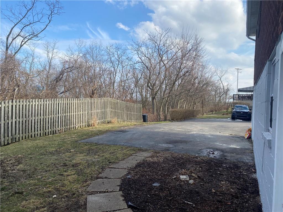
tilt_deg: +0.9
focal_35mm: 26
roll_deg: -2.0
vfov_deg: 53.1
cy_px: 106
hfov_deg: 67.3
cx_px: 142
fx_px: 213
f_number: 1.8
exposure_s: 1/1653
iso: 32
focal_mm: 4.25
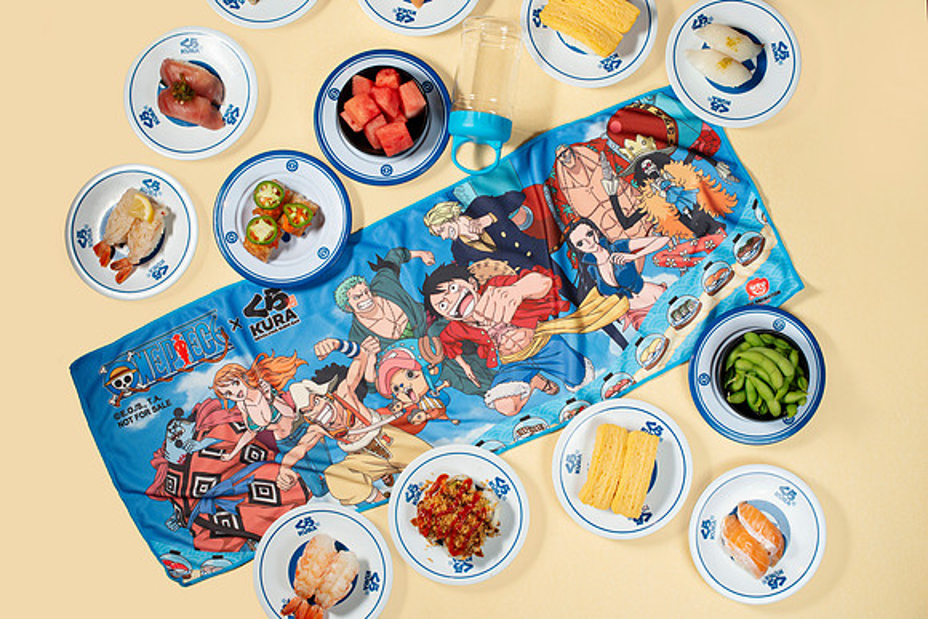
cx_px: 464
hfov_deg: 39.6
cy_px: 310
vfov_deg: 27.0
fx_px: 1289
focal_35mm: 50
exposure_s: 1/200
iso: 250
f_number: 5.6
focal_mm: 50
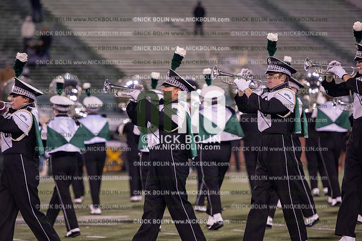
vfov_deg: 8.1
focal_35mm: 170
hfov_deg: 12.1
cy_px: 120
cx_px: 181
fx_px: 1710
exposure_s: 1/1250
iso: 2500
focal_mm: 170
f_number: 2.8
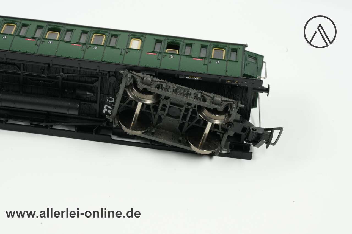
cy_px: 117
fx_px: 880
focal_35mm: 90
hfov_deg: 22.6
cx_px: 176
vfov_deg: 15.2
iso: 2500
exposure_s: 1/25
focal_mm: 90
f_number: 16
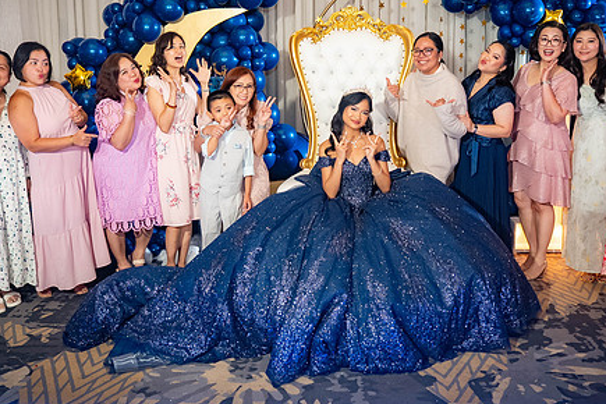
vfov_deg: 36.7
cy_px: 164
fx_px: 606
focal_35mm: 36
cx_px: 322
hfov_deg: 53.1
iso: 1250
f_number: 3.5
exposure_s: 1/160
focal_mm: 27
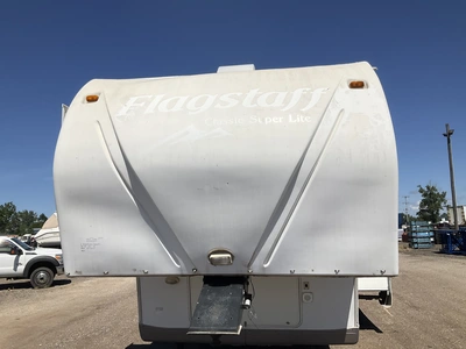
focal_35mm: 29
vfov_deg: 48.2
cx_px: 233
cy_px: 174
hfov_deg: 61.7
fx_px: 390
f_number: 1.8
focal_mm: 3
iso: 25
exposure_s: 1/5814
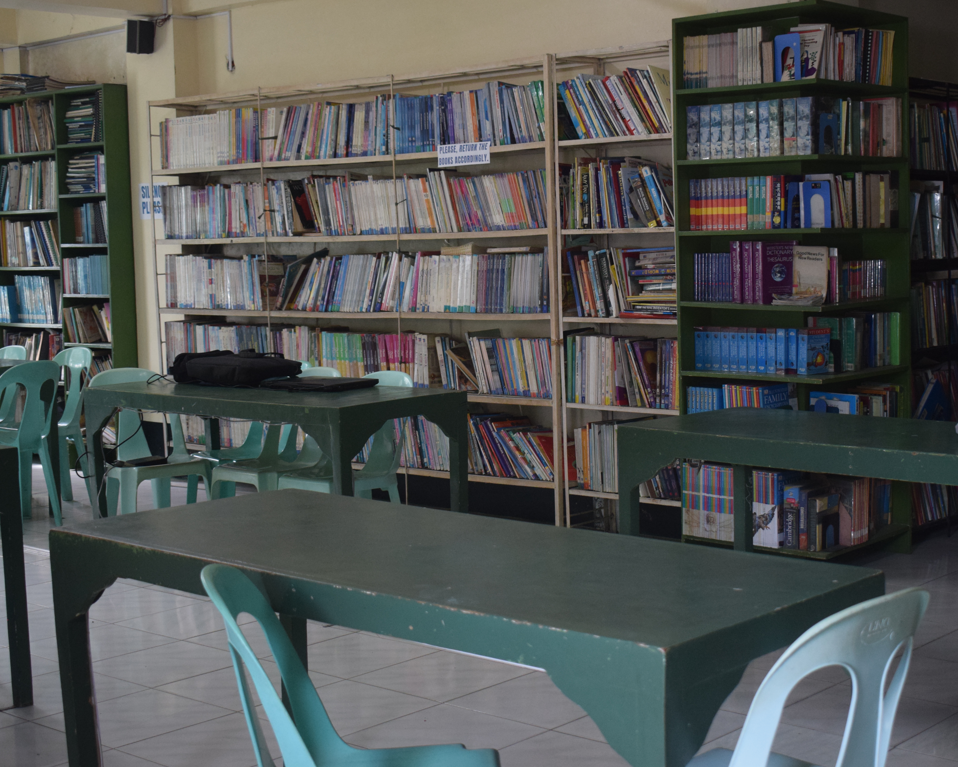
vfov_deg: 27.1
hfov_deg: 33.4
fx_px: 1588
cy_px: 384
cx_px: 603
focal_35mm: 56
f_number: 4.2
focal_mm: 30
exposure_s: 1/60
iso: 1250
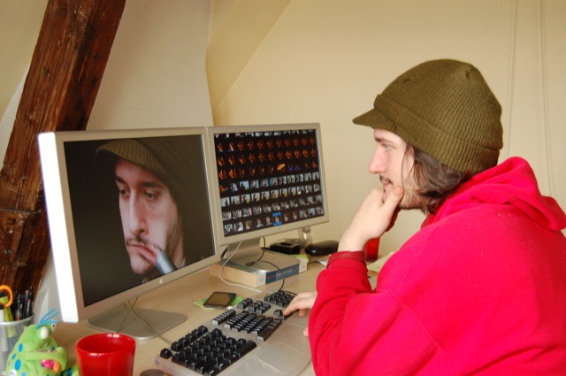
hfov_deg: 49.6
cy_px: 188
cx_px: 283
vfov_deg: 34.1
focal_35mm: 39
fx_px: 612
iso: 400
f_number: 4
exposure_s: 1/40
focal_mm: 26
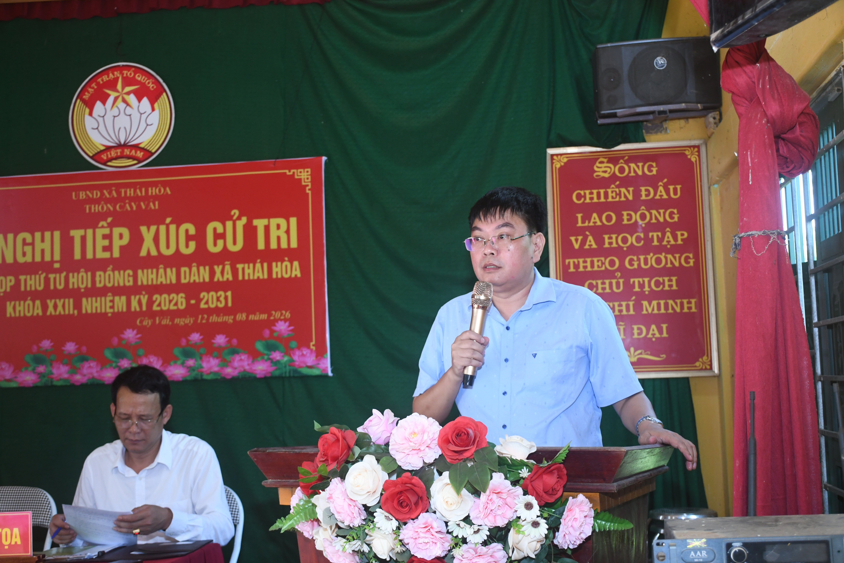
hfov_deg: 43.6
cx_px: 422
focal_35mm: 45
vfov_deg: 29.9
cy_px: 282
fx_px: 1055
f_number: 4
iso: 1000
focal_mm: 30
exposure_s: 1/100
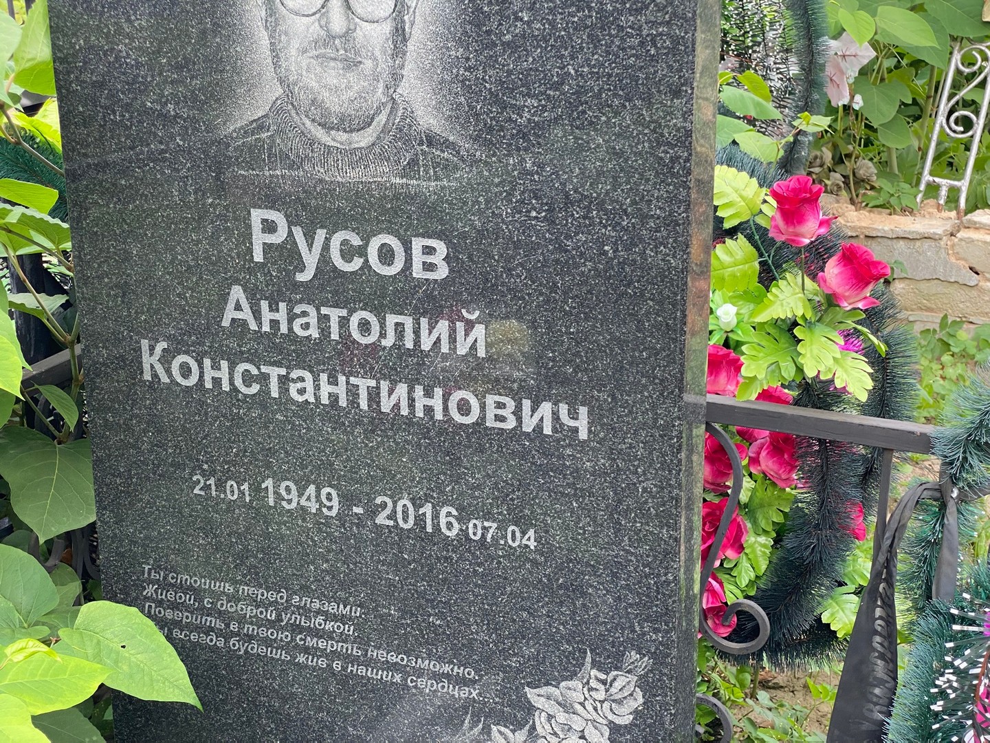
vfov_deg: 28.0
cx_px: 495
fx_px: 1487
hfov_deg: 36.8
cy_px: 372
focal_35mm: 52
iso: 50
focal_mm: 6
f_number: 2
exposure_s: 1/122
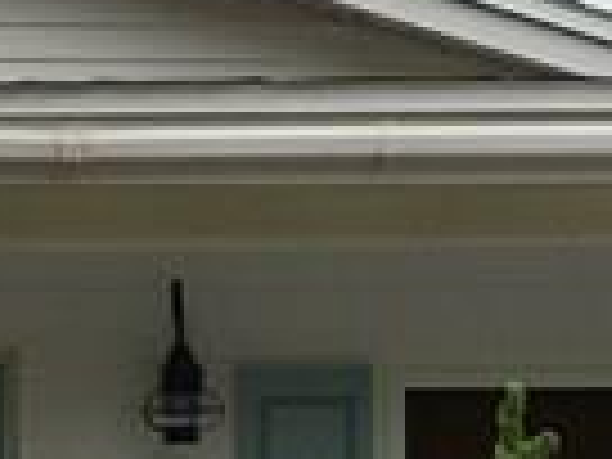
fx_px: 3872
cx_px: 333
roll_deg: -0.4
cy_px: 364
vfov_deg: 6.8
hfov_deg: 9.0
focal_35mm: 219
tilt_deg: +6.0
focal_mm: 4.15
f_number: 2.2
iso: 25
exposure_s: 1/2262
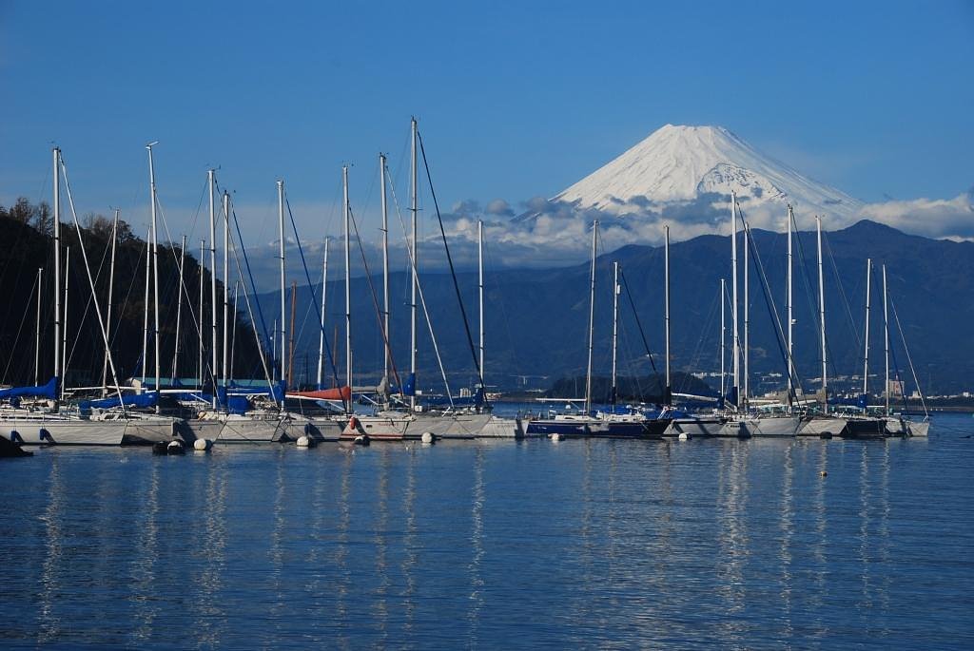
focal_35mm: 112
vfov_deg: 12.2
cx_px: 487
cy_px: 326
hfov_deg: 18.2
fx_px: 3047
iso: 100
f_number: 13
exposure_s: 1/320
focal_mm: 75
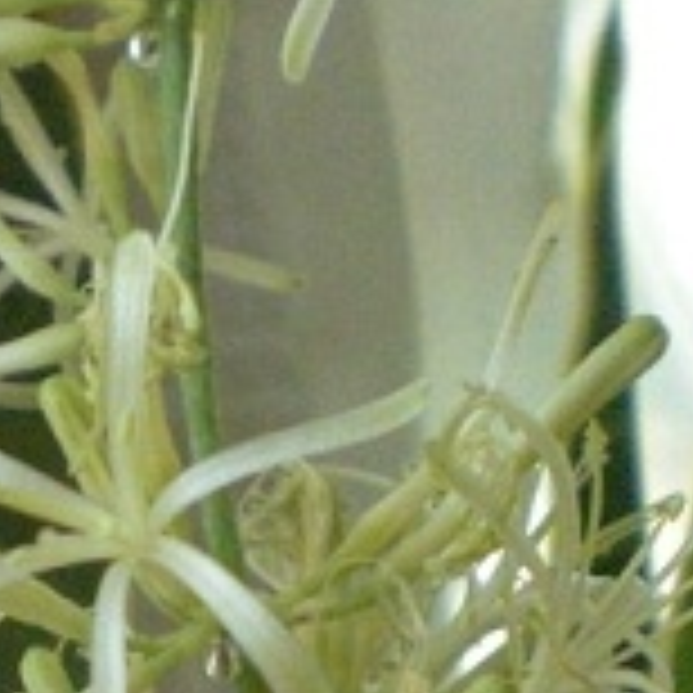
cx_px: 54
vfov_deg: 17.4
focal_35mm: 98
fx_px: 2220
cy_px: 662
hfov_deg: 17.5
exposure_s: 1/40
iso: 800
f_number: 3.1
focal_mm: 6.3
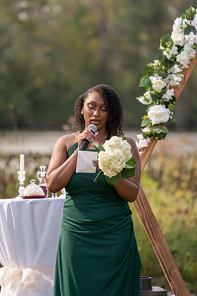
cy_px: 148
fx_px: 1625
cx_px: 98
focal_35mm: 198
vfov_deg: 10.4
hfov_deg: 6.9
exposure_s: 1/500
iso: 100
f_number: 4
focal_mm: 198
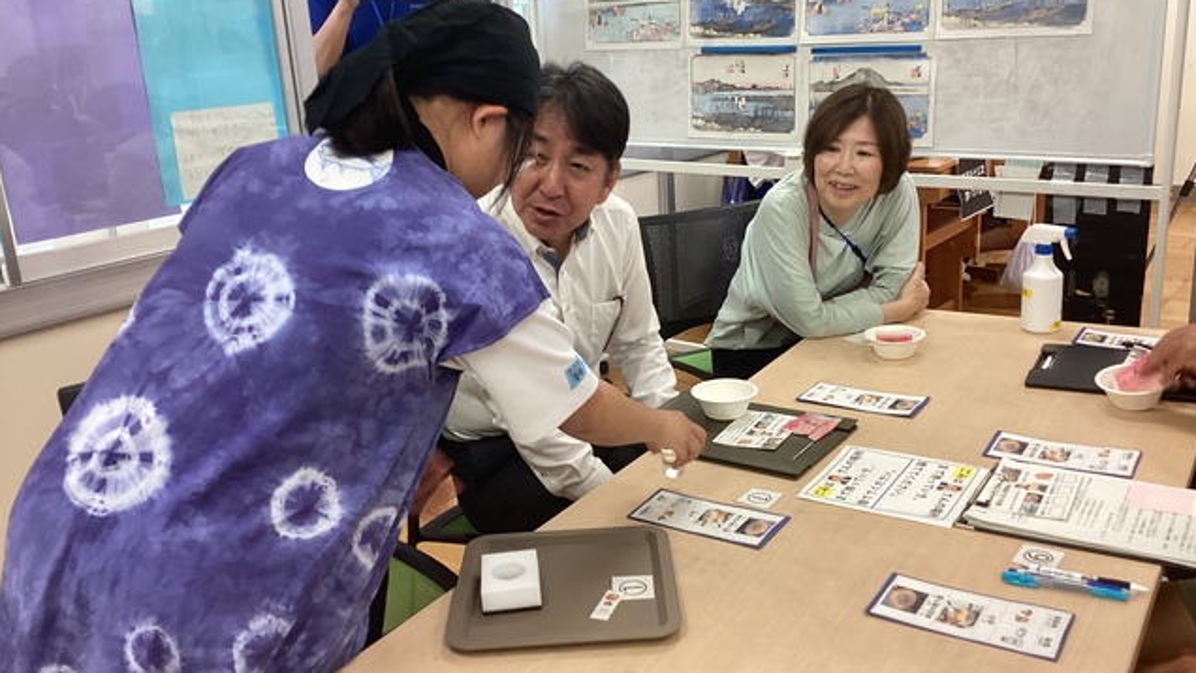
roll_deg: +2.5
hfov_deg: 58.0
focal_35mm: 34
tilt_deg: -17.6
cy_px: 305
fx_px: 1078
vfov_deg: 34.6
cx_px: 598
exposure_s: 1/50
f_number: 2.4
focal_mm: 3.3
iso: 100
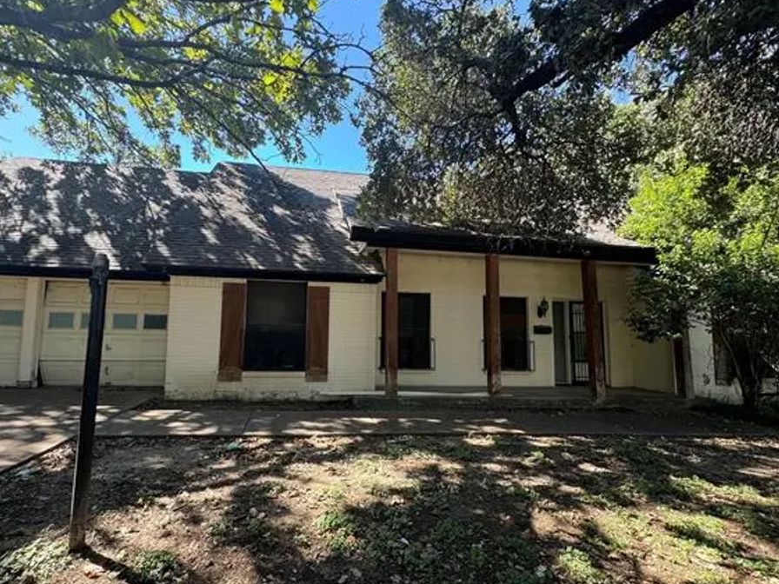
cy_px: 309
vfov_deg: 78.0
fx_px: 360
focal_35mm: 16
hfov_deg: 94.1
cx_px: 348
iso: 40
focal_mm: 2.22
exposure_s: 1/99
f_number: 2.2
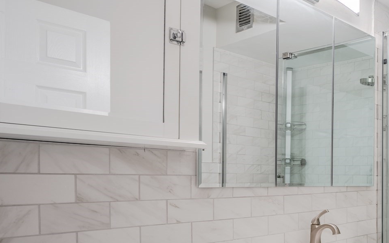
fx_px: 371
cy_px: 186
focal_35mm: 35
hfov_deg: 45.7
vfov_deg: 35.4
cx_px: 397
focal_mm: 16
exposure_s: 1/60
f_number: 7.1
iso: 250
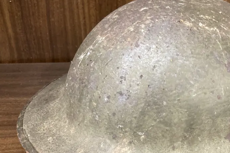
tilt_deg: -27.6
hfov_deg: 44.2
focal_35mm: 43
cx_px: 167
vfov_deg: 31.0
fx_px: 275
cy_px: 98
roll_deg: -4.2
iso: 320
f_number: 1.8
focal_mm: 3.99
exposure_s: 1/33
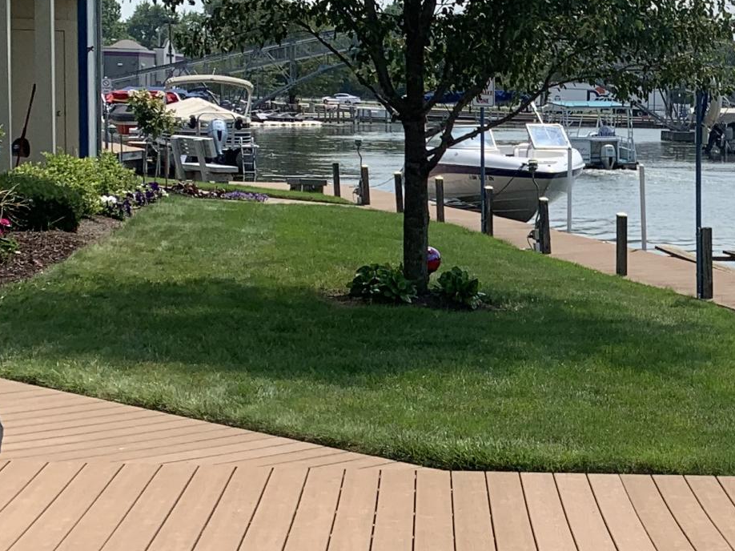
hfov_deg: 21.4
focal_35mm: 85
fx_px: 1804
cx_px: 888
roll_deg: -2.9
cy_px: 261
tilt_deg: -6.0
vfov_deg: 17.4
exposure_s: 1/3650
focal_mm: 4.25
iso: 25
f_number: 1.8
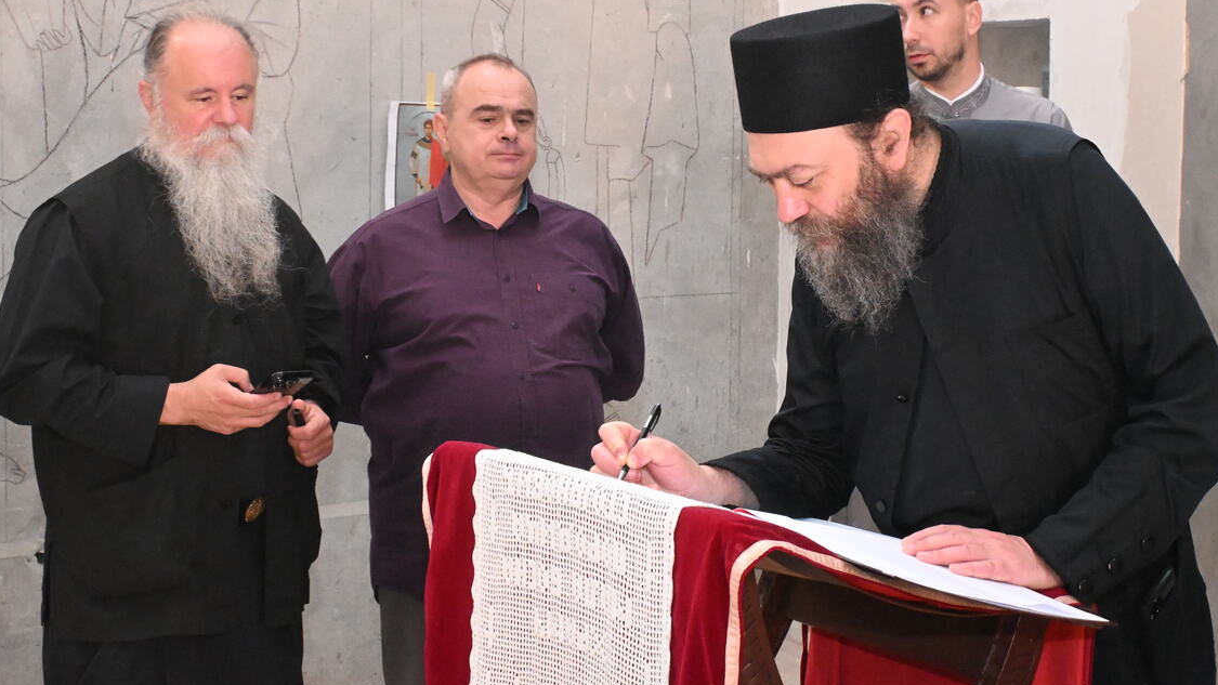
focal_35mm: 57
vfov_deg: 21.0
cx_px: 630
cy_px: 256
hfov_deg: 36.6
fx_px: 1841
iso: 11400
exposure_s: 1/60
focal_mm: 34
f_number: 10
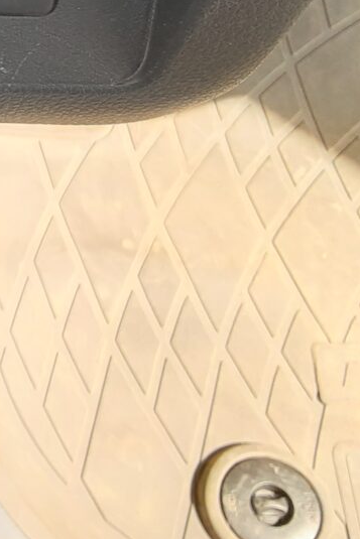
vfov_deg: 23.6
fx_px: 1259
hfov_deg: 13.5
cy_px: 66
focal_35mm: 84
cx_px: -396
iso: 50
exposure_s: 1/100
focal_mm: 2.91
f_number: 1.9
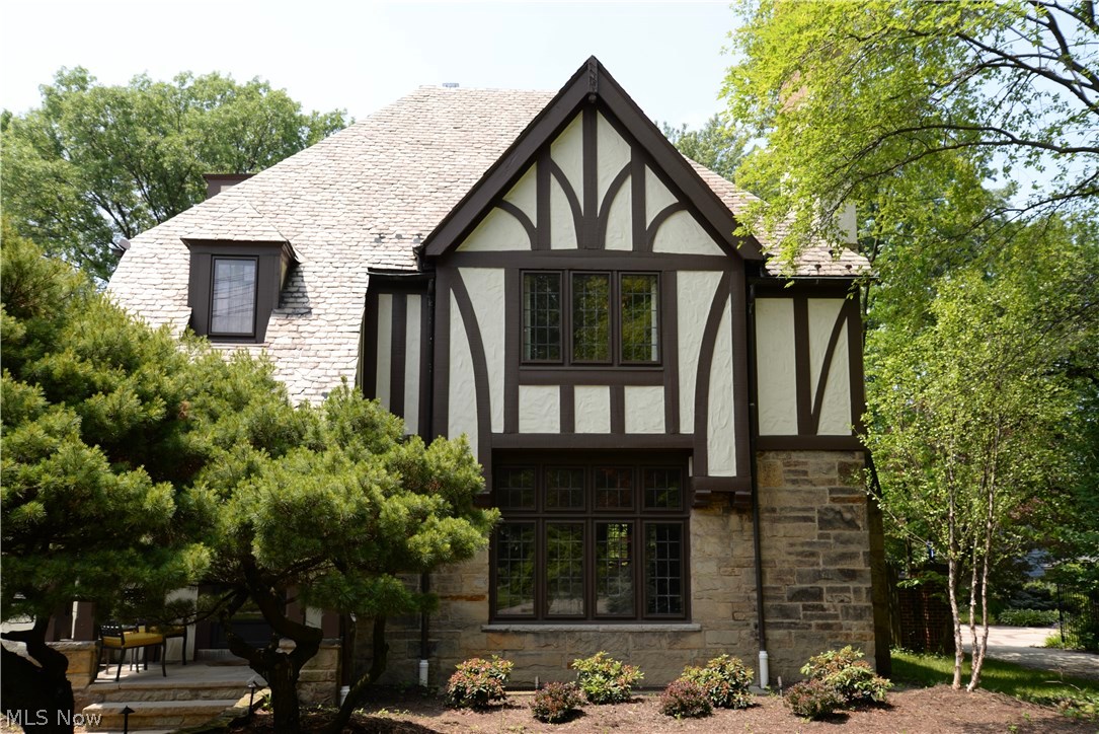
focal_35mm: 35
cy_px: 367
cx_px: 550
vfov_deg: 37.9
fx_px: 1069
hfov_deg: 54.4
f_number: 8
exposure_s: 1/250
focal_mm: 35
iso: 200
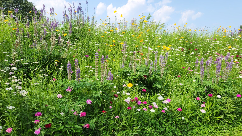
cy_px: 91
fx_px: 167
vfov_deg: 43.7
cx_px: 124
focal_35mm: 26
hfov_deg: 71.9
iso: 20
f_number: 1.8
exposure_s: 1/829
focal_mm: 5.4
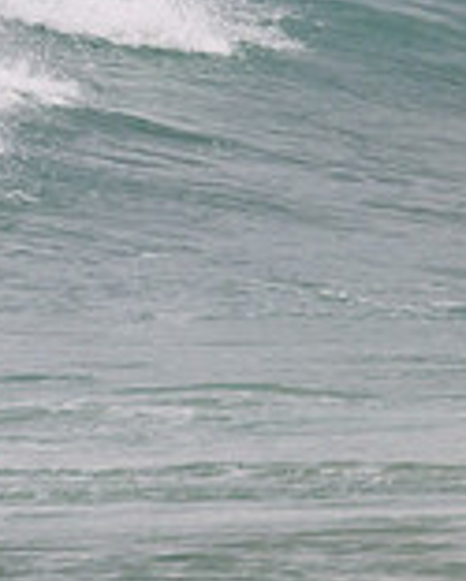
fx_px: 47966
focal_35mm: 2785
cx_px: -466
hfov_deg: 0.6
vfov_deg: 0.7
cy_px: -61
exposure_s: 1/2000
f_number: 11
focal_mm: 800
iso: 1600
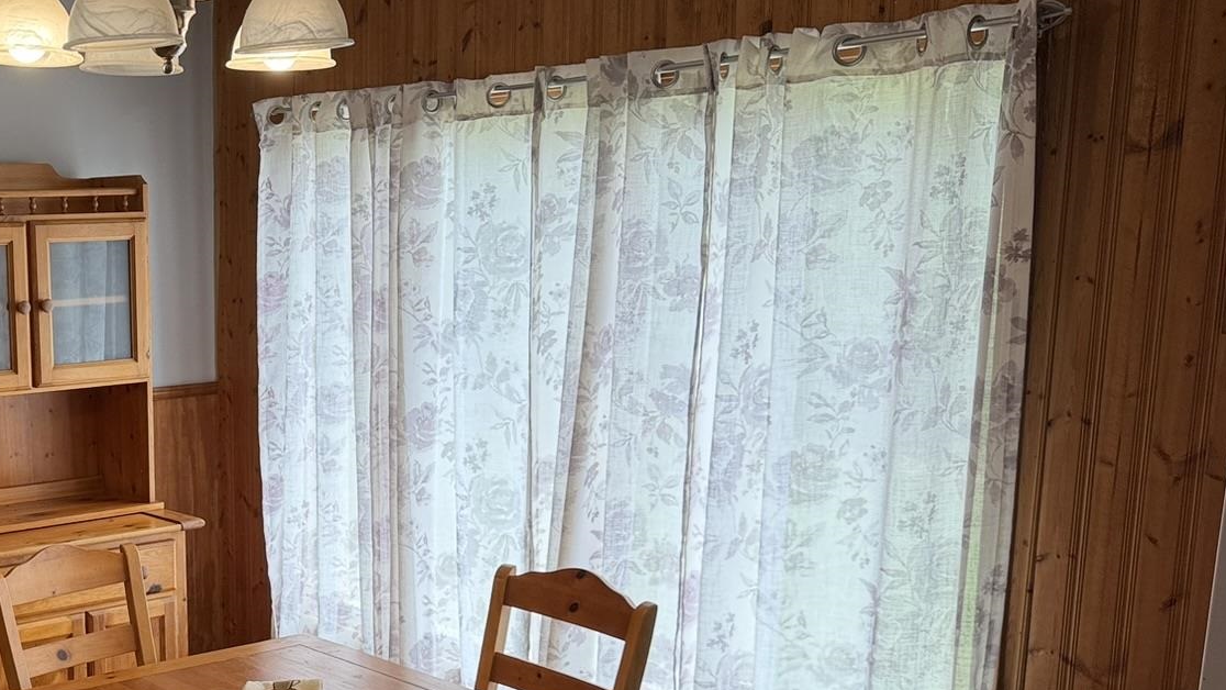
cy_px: 526
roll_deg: +1.4
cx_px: 123
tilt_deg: -12.4
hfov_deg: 39.8
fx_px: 1561
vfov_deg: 24.6
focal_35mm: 48
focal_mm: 6.76
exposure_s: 1/143
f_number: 1.78
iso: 80
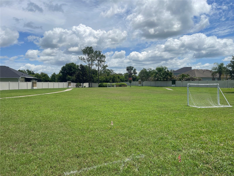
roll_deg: +1.2
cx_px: 117
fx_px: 169
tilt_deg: -2.1
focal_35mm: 25
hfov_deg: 69.4
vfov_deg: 54.9
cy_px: 88
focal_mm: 5.1
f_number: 1.6
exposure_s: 1/6579
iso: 32
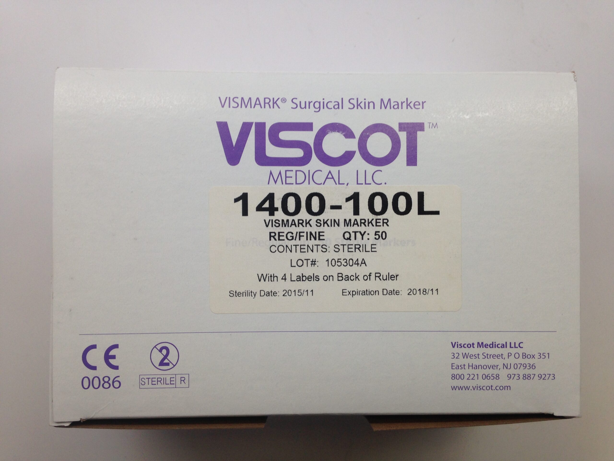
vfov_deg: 42.9
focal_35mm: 33
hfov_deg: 55.4
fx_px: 585
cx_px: 307
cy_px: 230
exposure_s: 1/60
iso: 50
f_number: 2.4
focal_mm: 4.12
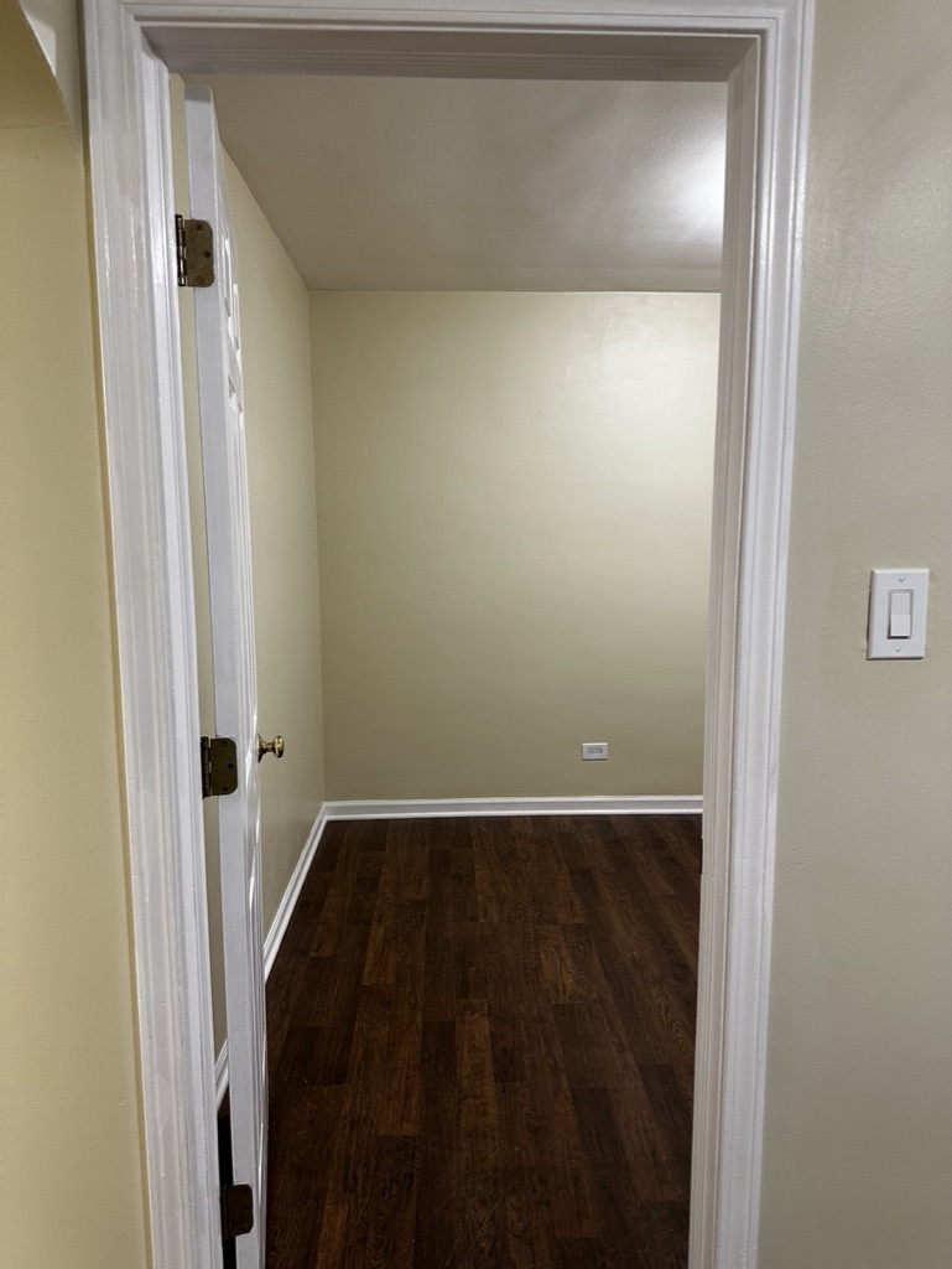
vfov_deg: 71.6
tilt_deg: -7.6
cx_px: 476
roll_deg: -0.1
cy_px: 634
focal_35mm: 24
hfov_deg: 56.9
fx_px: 879
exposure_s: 1/60
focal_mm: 6.86
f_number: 1.78
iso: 160
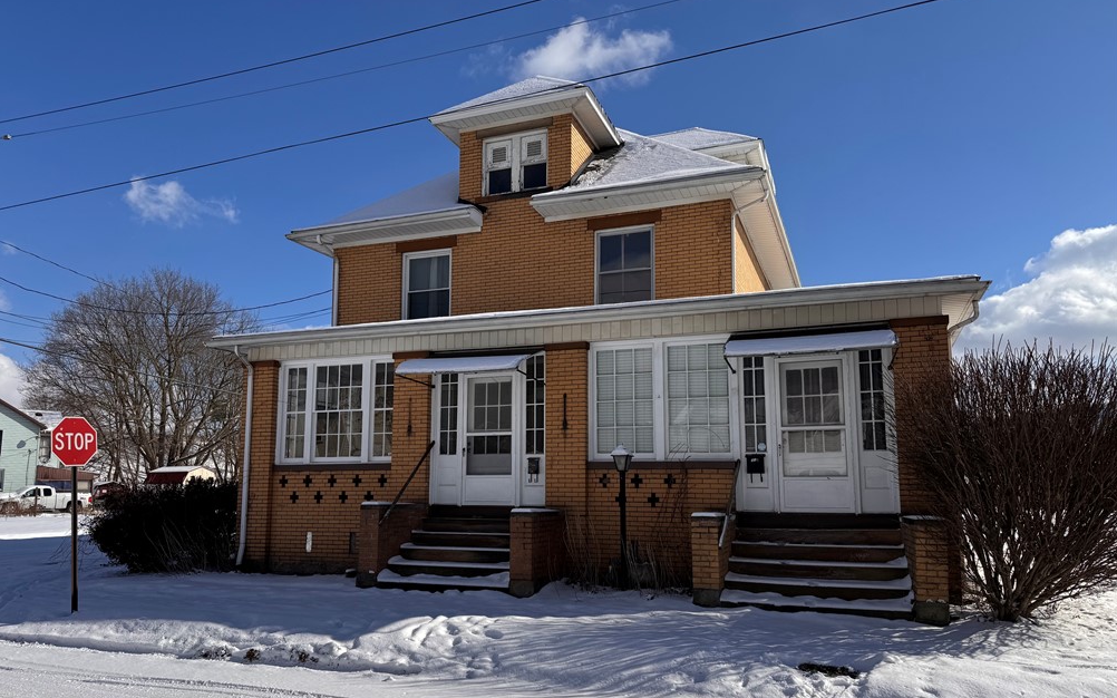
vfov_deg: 47.5
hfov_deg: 70.4
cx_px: 551
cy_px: 395
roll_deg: -1.1
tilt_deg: +6.4
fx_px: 791
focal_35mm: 26
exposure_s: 1/7937
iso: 80
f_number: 1.78
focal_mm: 6.76
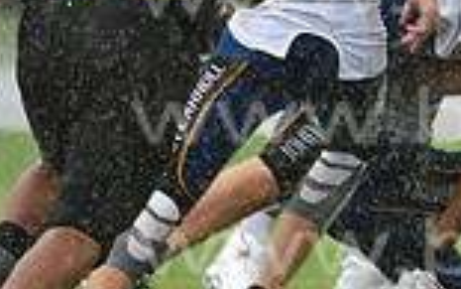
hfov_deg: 2.6
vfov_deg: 1.6
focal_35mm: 803
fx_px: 10092
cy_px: 58
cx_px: 812
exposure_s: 1/1250
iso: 1000
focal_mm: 140
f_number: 3.5
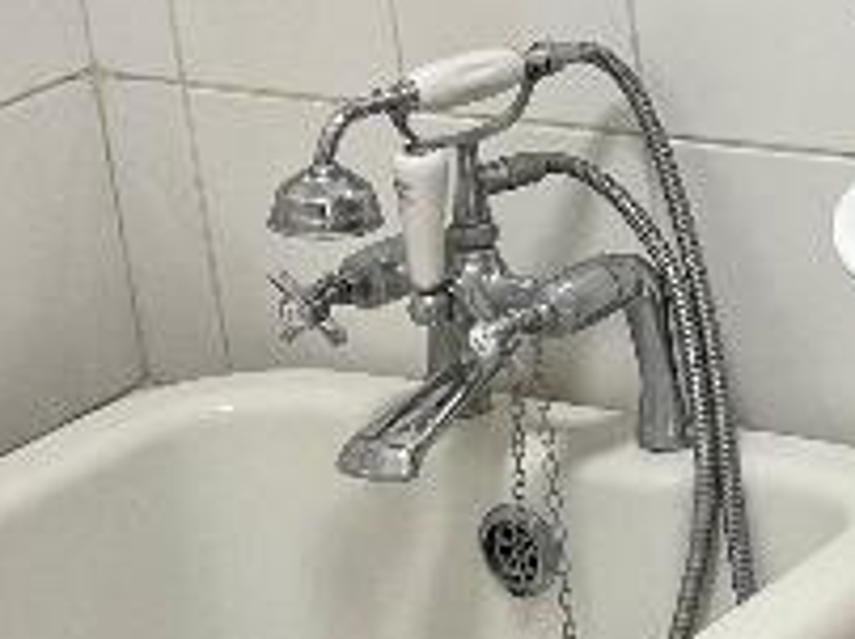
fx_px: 3256
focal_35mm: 132
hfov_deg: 13.9
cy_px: 262
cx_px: 1316
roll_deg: +1.6
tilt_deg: -19.4
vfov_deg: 11.2
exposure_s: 1/100
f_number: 1.6
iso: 100
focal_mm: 5.1
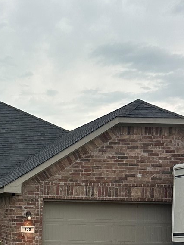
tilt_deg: -0.1
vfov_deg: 23.5
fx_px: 574
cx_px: -68
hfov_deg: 16.9
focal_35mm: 81
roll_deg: -2.1
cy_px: 219
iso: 80
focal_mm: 6.86
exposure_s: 1/704
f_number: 1.78
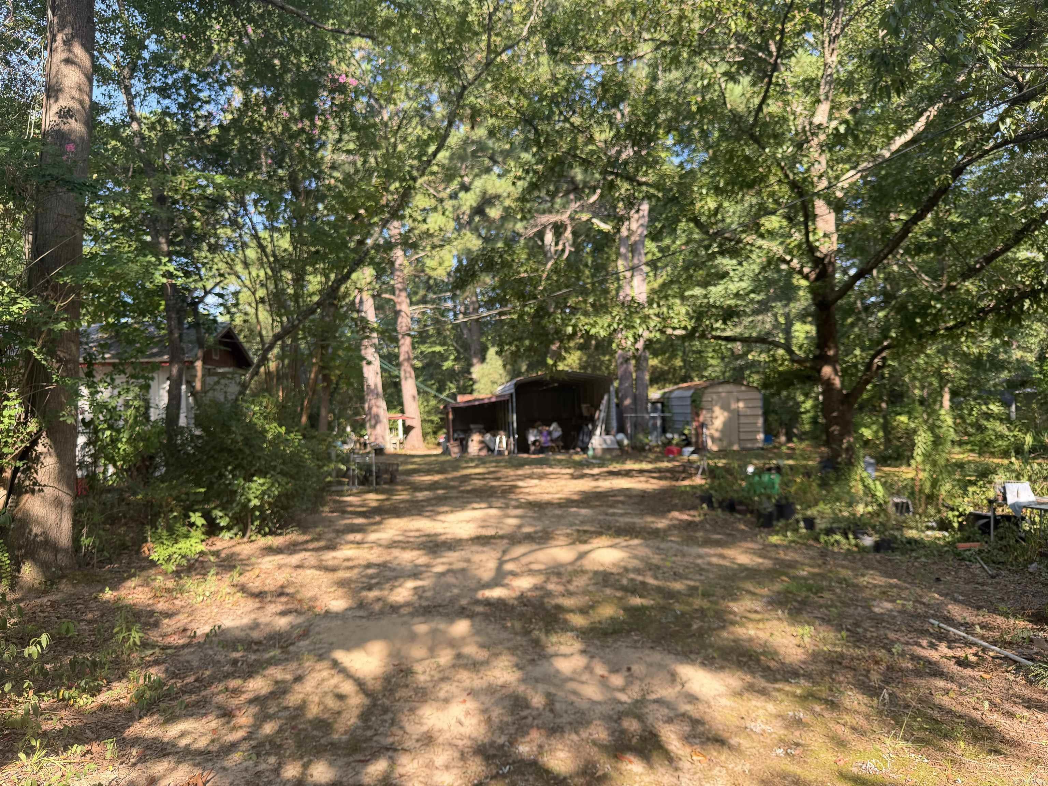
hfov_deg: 71.6
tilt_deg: +1.9
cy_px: 393
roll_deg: +3.1
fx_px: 727
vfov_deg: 56.8
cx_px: 524
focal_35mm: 24
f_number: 1.78
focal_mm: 6.76
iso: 64
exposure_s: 1/208
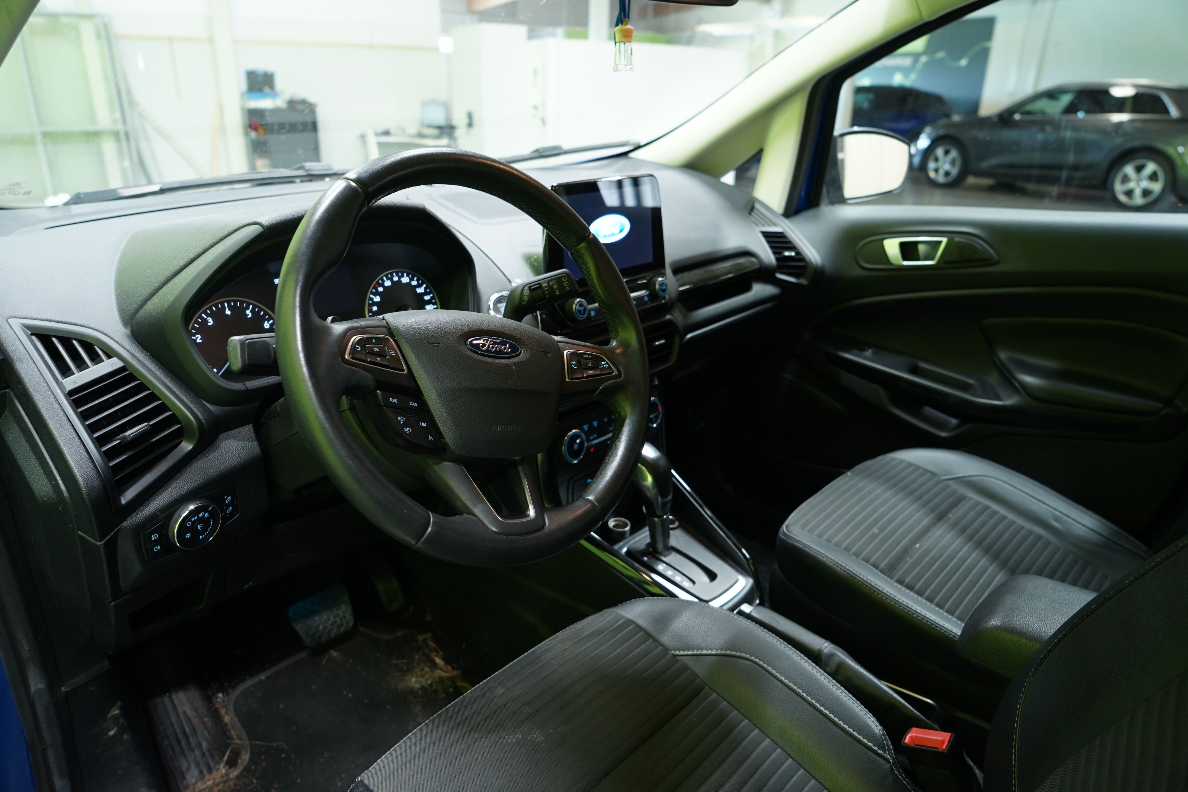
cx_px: 594
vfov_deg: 53.1
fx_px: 792
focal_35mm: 24
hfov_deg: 73.7
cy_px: 396
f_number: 4.5
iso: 800
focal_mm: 24
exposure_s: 1/20
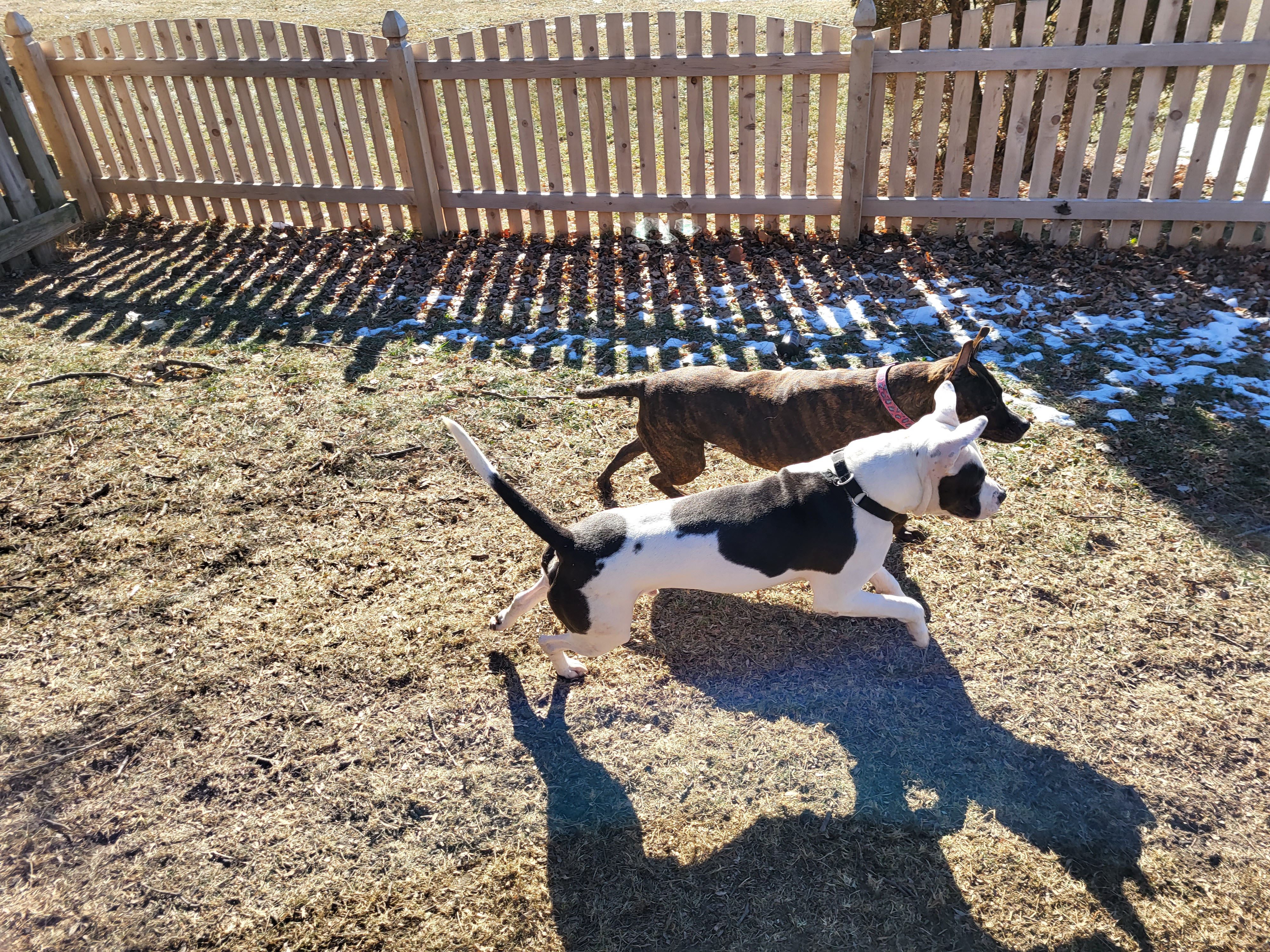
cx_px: 635
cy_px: 476
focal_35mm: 26
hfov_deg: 67.3
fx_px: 954
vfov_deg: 53.1
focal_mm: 5.4
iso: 40
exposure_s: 1/765
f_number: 1.8
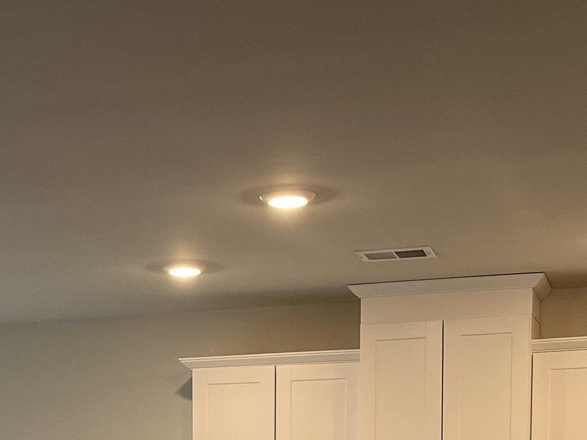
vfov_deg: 15.5
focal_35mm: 86
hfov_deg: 22.6
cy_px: 714
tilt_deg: -7.7
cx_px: 188
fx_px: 1459
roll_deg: +0.4
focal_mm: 5.1
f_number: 1.6
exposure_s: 1/60
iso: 80
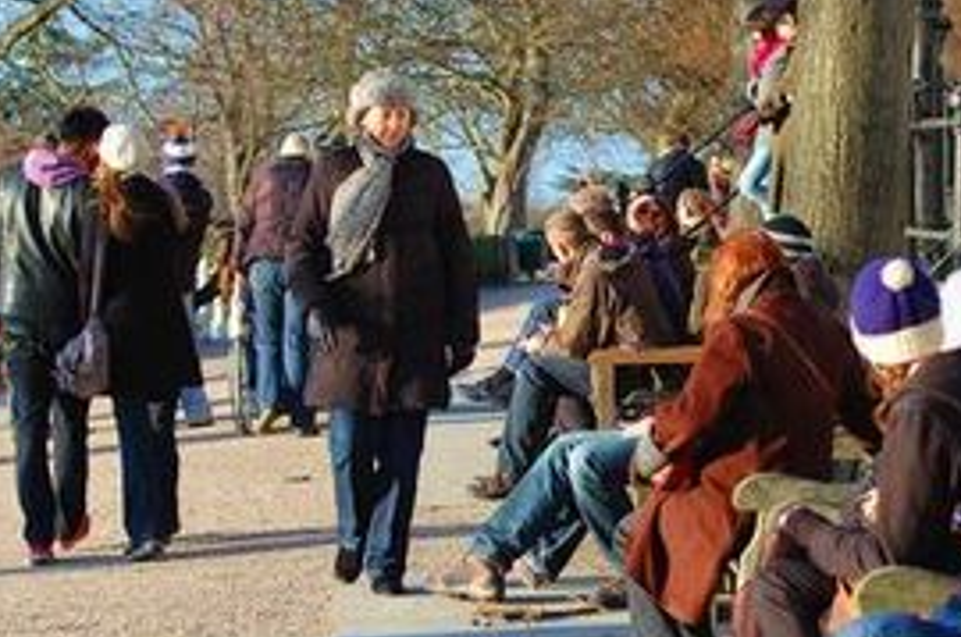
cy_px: 345
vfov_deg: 8.4
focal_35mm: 163
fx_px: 4343
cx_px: 650
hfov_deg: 12.6
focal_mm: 70
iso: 200
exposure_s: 1/250
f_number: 4.5
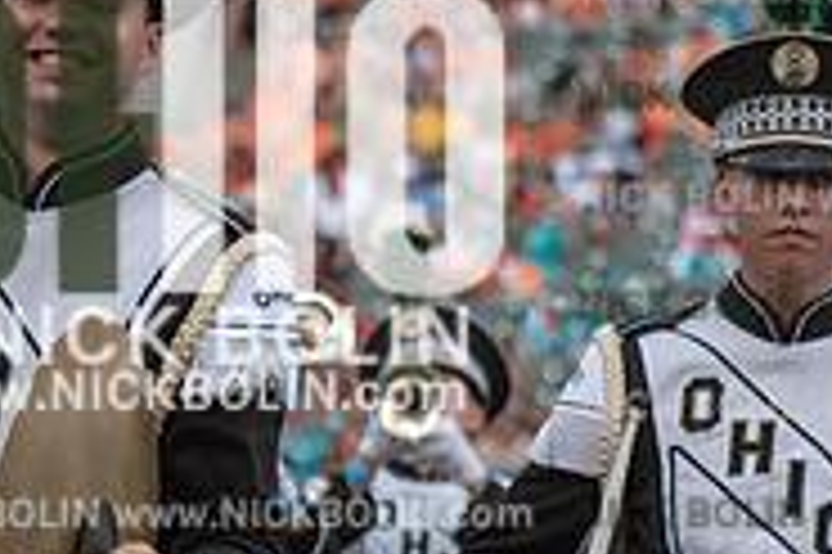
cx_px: 184
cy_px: 200
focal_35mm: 439
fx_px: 10137
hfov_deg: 4.7
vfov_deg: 3.1
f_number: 5.6
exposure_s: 1/1250
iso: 400
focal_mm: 140
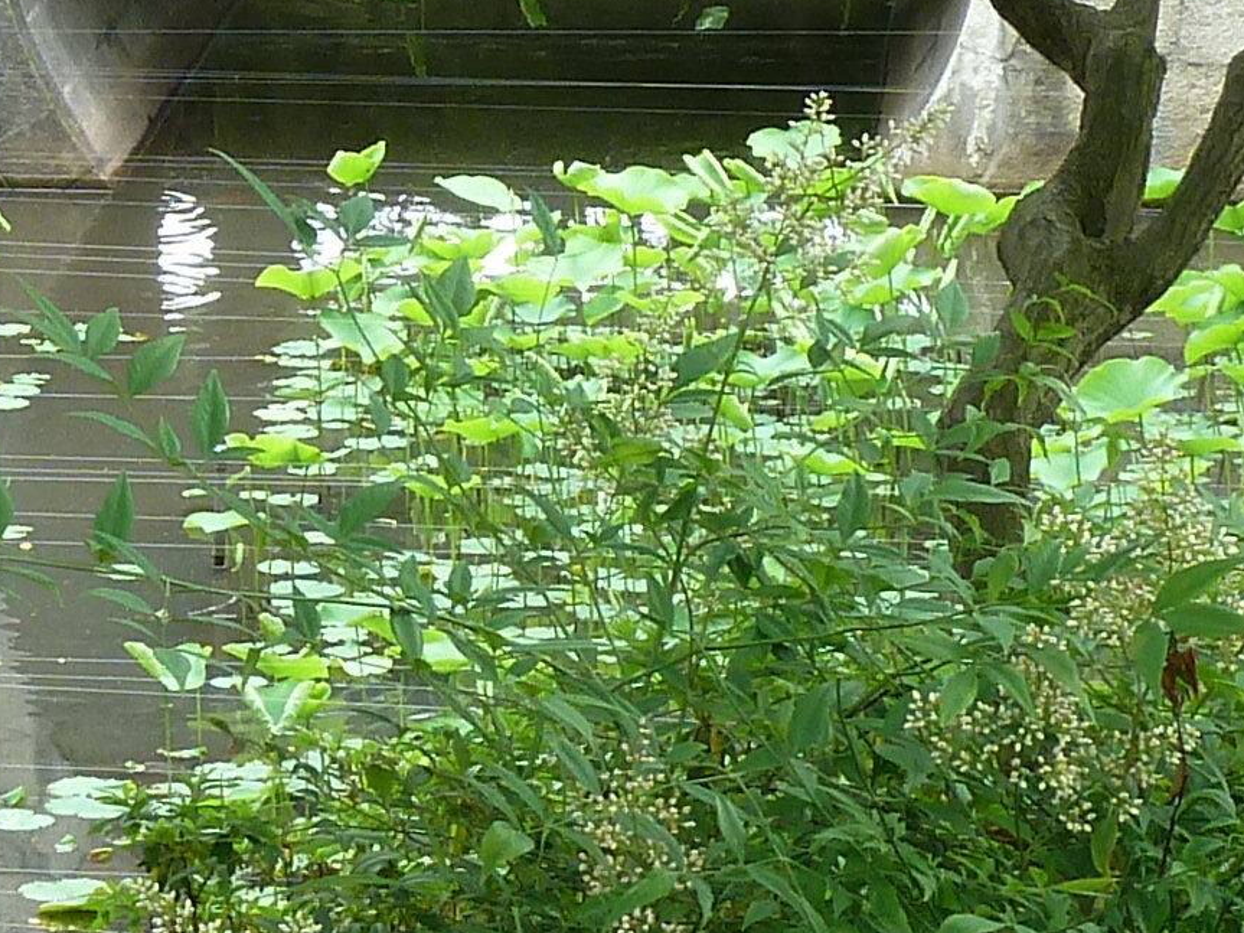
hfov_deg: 8.1
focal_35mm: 241
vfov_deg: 6.2
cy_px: 100
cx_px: -223
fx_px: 8660
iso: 80
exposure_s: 1/40
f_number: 3.8
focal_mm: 8.5
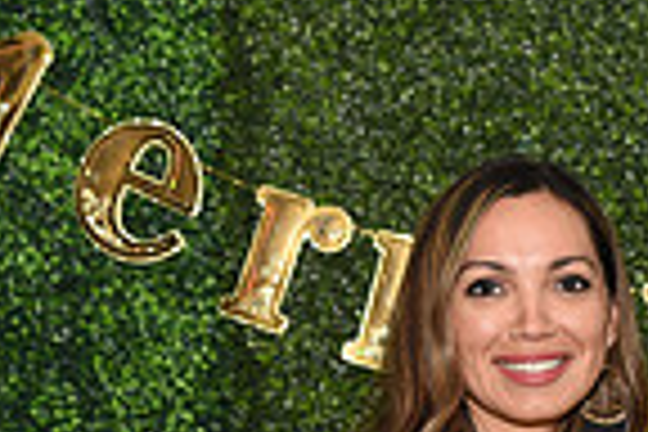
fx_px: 2898
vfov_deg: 8.2
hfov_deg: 12.4
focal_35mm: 161
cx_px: 814
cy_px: 763
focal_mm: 40
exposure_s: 1/60
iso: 100
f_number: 4
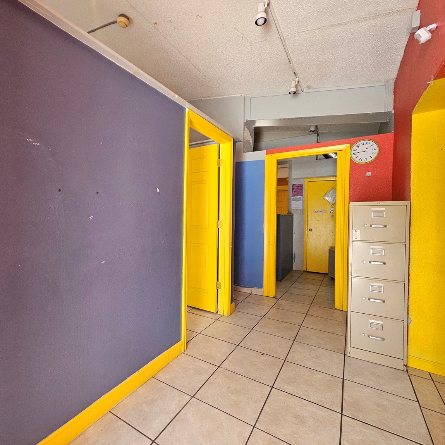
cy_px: 219
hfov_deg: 86.4
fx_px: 233
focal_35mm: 16
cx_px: 179
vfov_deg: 87.4
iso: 400
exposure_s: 1/100
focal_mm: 2.2
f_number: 2.2
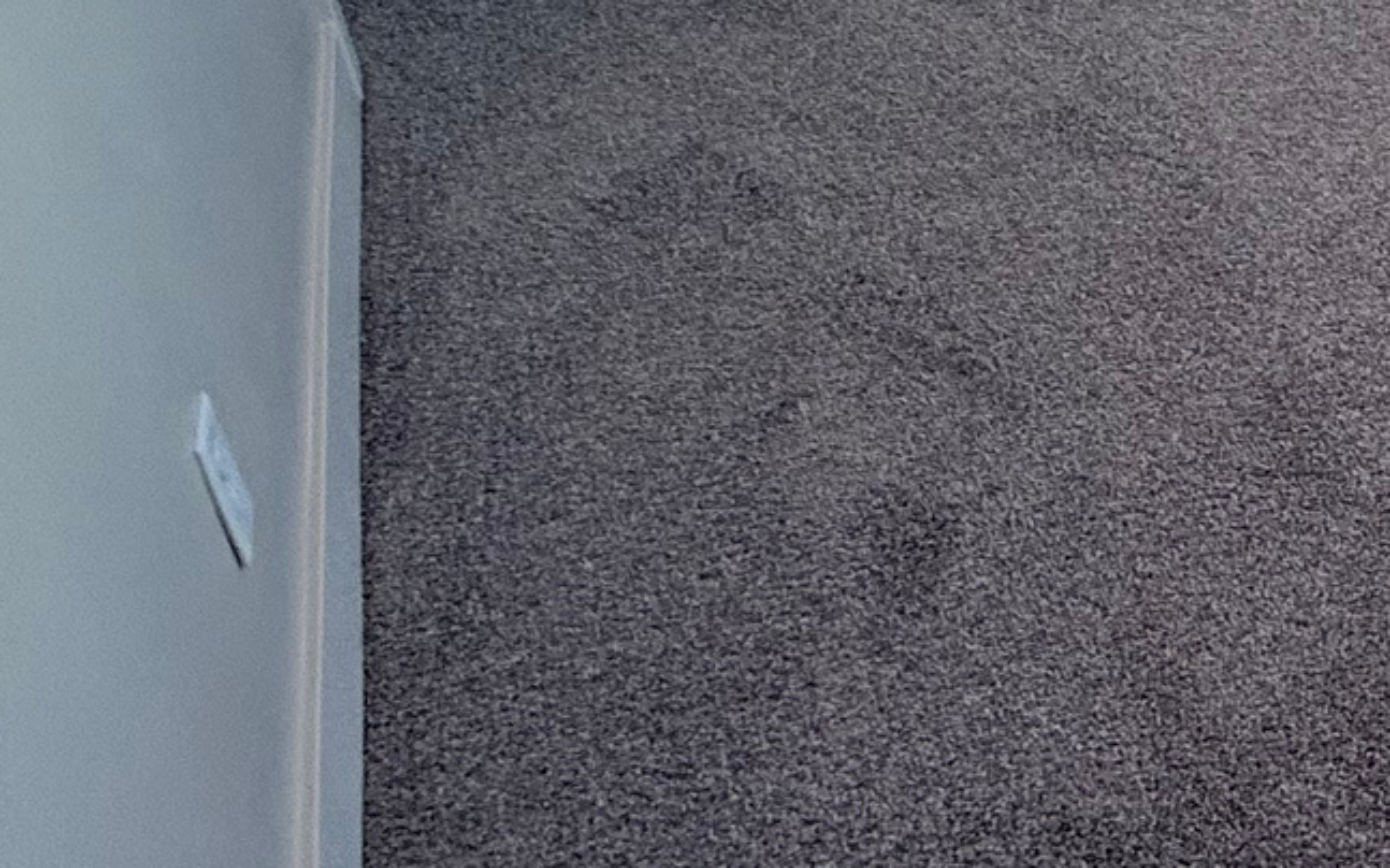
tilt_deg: -17.4
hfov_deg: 30.1
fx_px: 1780
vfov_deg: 21.9
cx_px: 1951
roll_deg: +0.5
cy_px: -496
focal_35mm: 47
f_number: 2.2
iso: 125
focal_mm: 2.22
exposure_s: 1/120
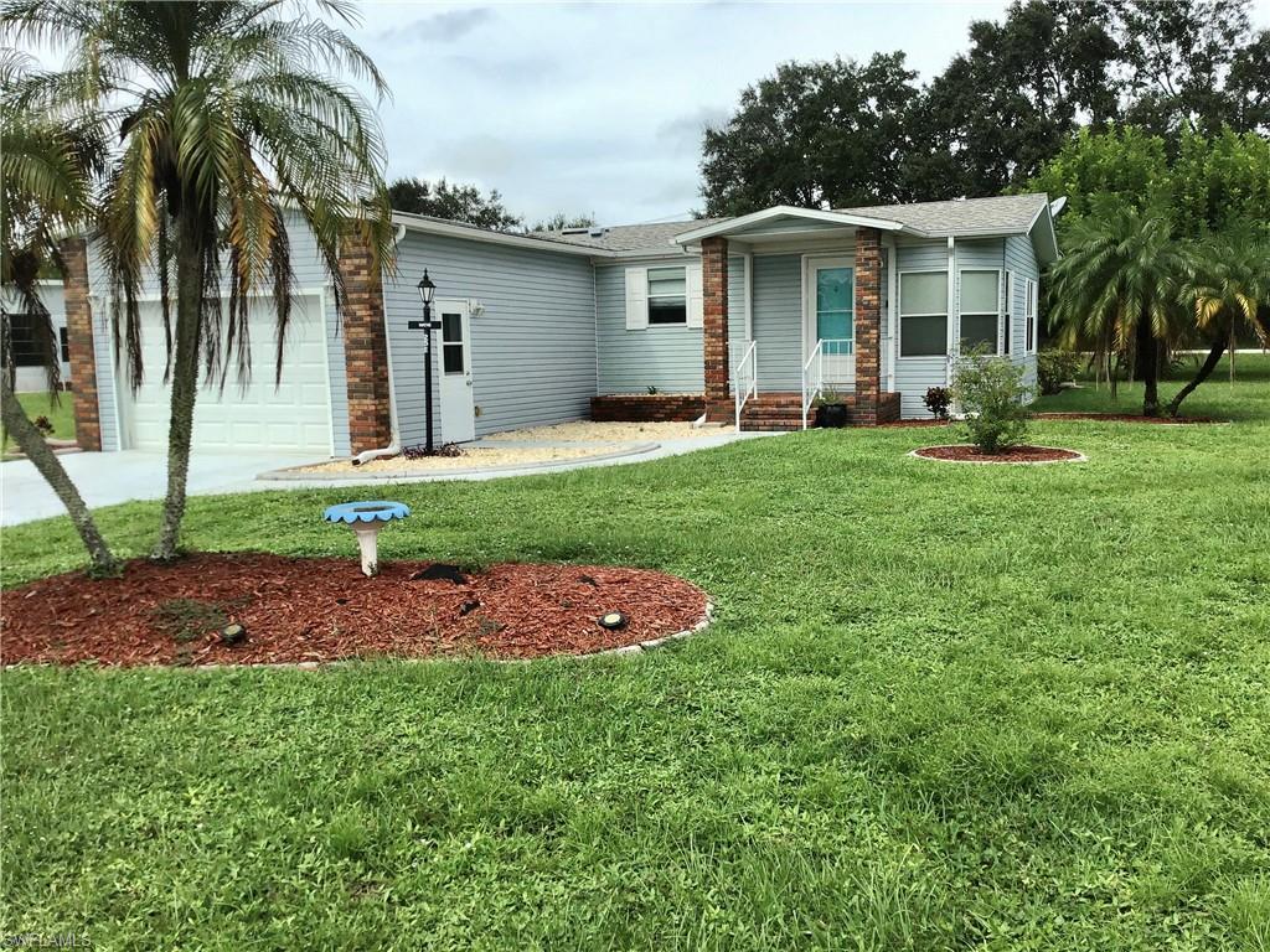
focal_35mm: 31
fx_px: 1137
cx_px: 635
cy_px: 476
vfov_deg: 45.4
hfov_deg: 58.4
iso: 25
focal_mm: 3.3
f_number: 2.4
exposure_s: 1/1101
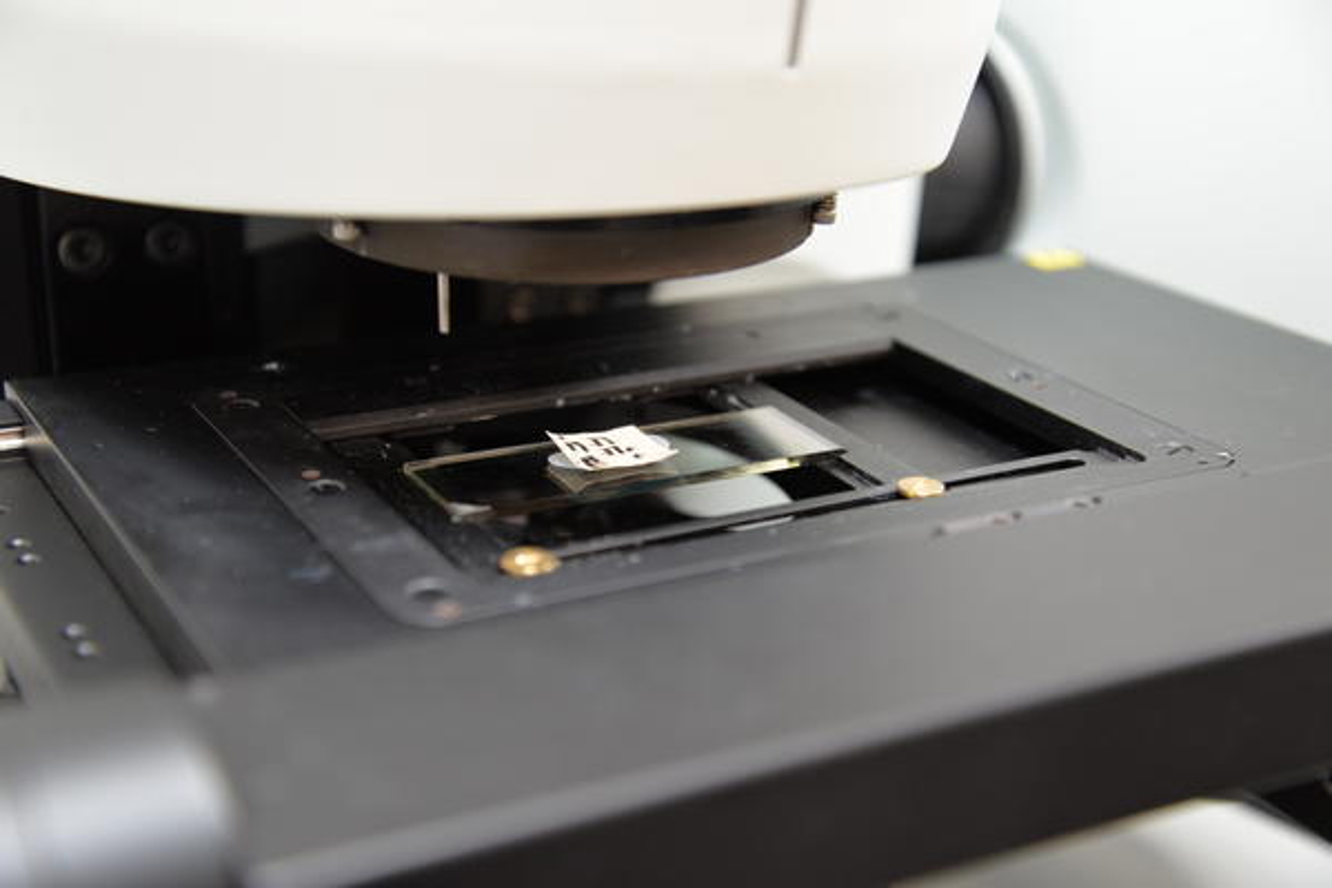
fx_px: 2146
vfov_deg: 23.4
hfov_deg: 34.5
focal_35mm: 58
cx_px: 666
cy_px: 444
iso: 1600
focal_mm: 58
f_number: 4.5
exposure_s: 1/25
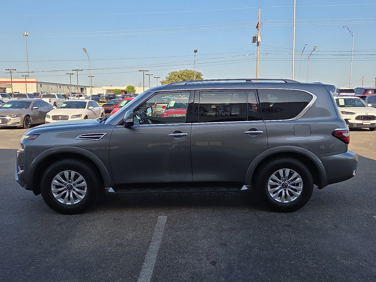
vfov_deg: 45.4
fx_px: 337
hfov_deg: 58.4
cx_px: 188
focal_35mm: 31
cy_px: 141
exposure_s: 1/833
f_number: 1.8
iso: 25
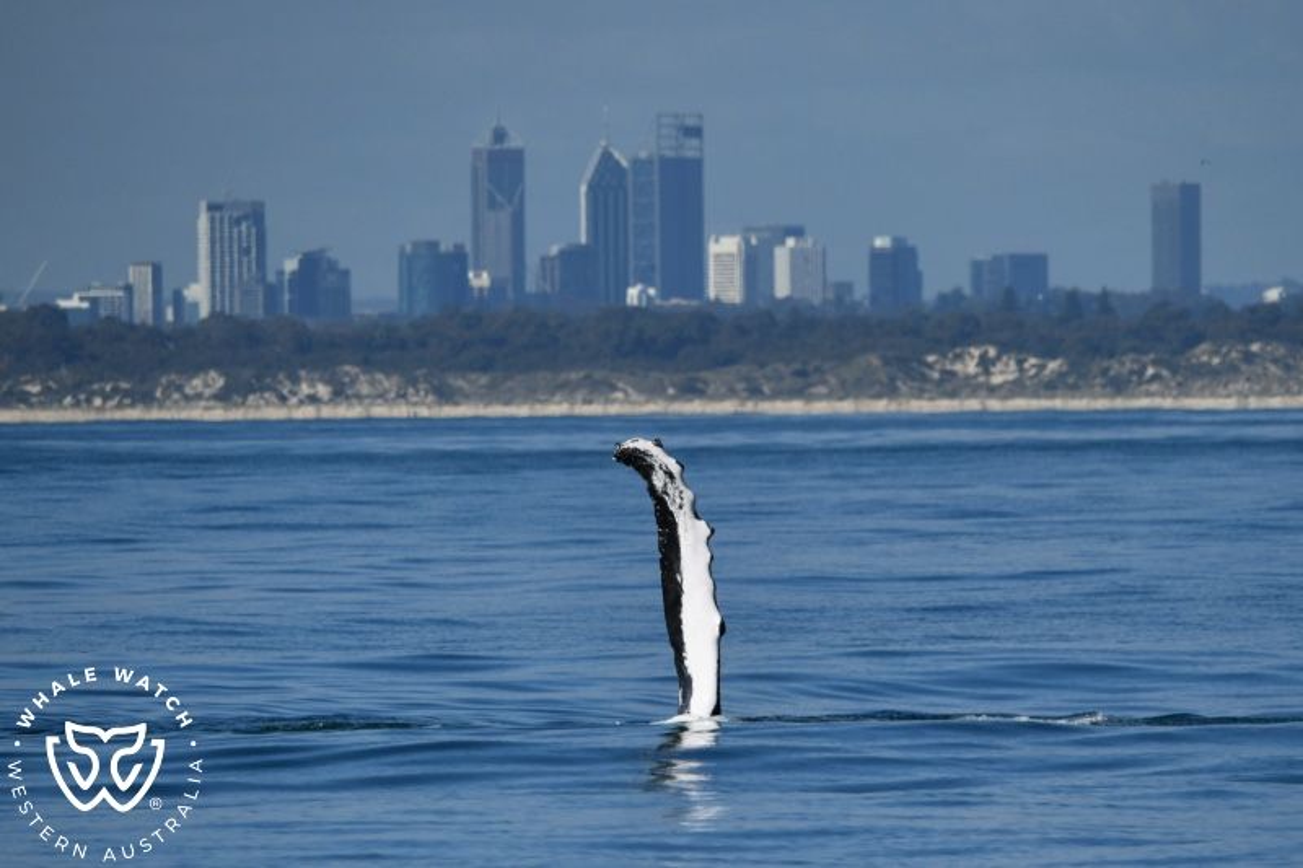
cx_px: 652
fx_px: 15198
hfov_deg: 4.9
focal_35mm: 420
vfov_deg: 3.3
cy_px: 434
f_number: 6
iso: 640
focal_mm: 420
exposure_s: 1/8000
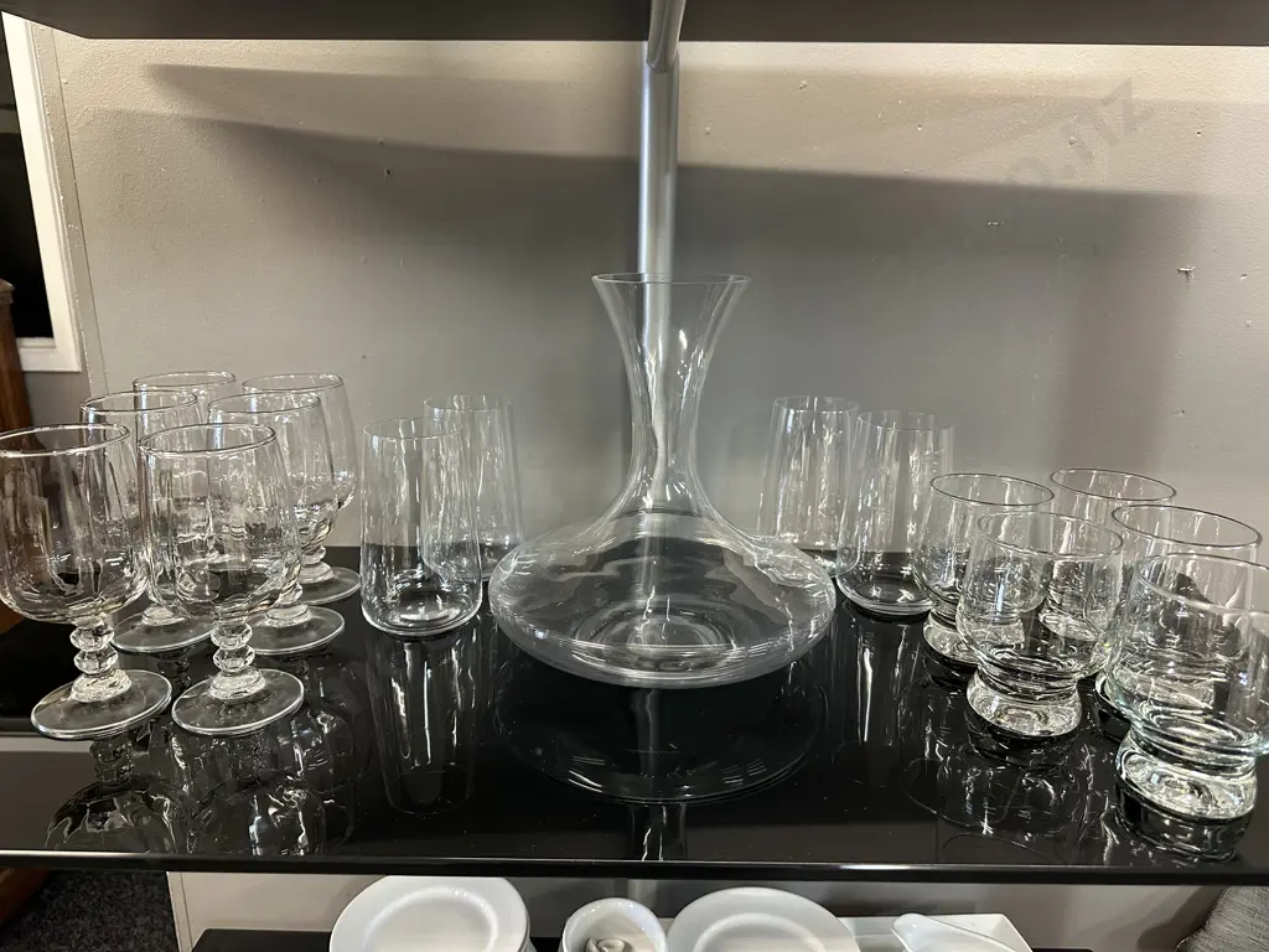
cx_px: 634
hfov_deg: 71.6
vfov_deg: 56.8
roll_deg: -0.9
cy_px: 476
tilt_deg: -16.8
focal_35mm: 24
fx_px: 880
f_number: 1.78
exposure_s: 1/50
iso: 320
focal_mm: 6.86
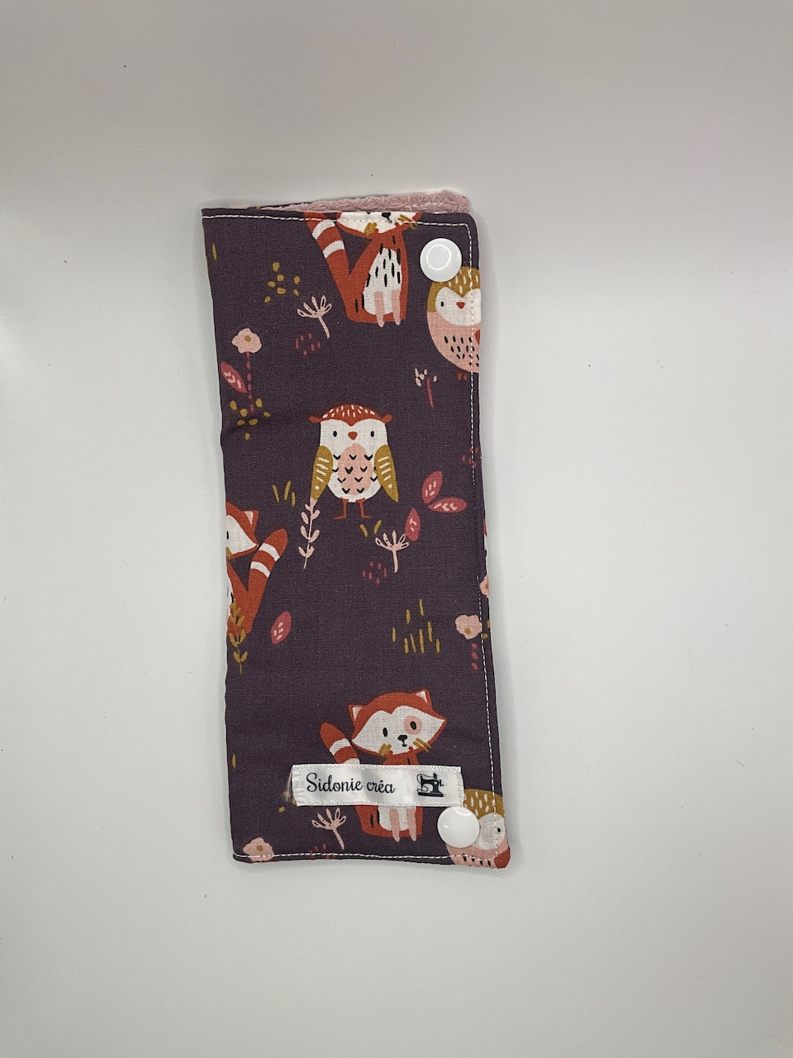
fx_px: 886
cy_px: 529
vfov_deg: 61.7
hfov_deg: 48.2
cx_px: 396
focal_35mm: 29
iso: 25
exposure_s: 1/303
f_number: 1.8
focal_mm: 3
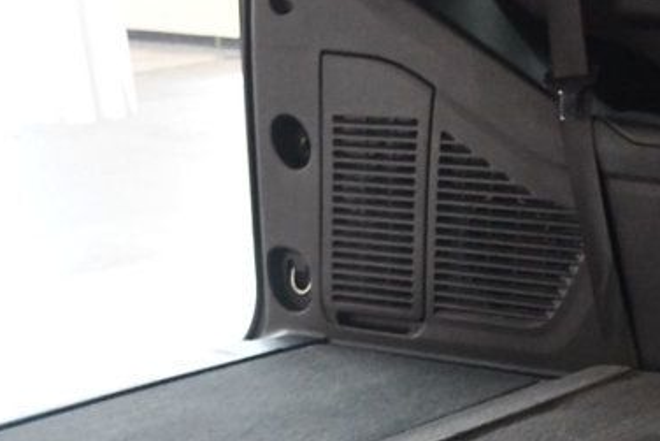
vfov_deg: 13.6
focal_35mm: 98
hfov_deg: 19.9
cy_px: 538
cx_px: 720
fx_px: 1797
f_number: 3.8
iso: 7200
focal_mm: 24
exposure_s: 1/60
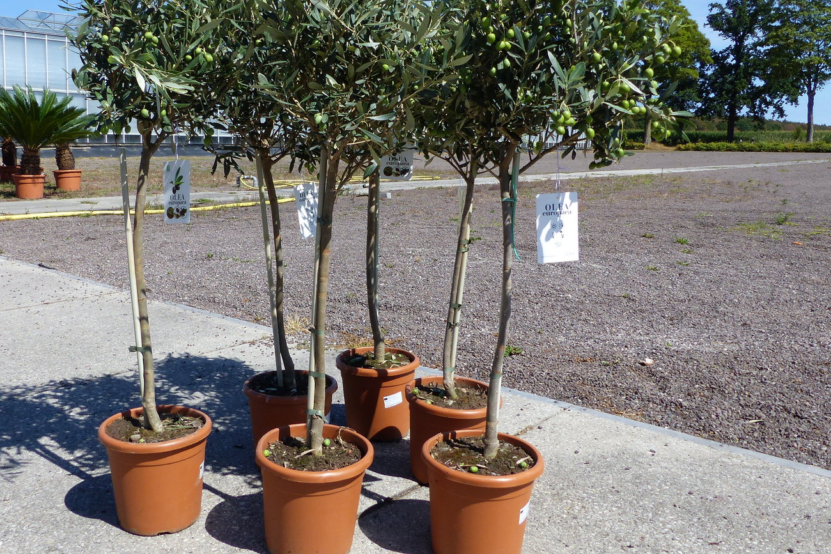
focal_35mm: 32
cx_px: 328
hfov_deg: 58.2
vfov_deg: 41.0
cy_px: 230
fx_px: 739
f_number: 4
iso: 100
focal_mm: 4.5
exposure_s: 1/1000
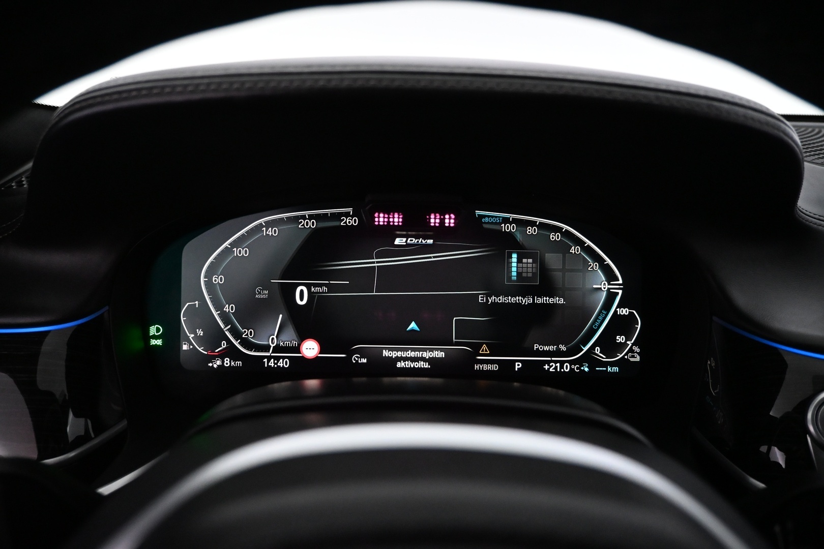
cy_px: 274
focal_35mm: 24
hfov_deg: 73.7
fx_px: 549
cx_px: 412
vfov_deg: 53.1
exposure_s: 1/80
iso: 3200
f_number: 3.5
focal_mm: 16
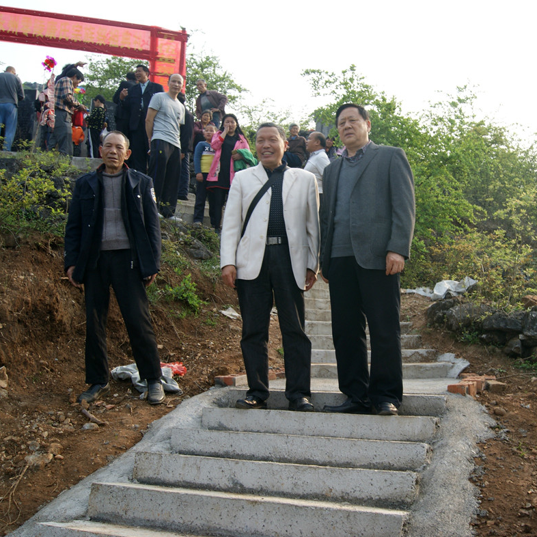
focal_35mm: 35
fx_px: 614
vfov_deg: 47.2
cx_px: 335
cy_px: 270
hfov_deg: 46.8
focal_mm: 18
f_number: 8
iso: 100
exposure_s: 1/80
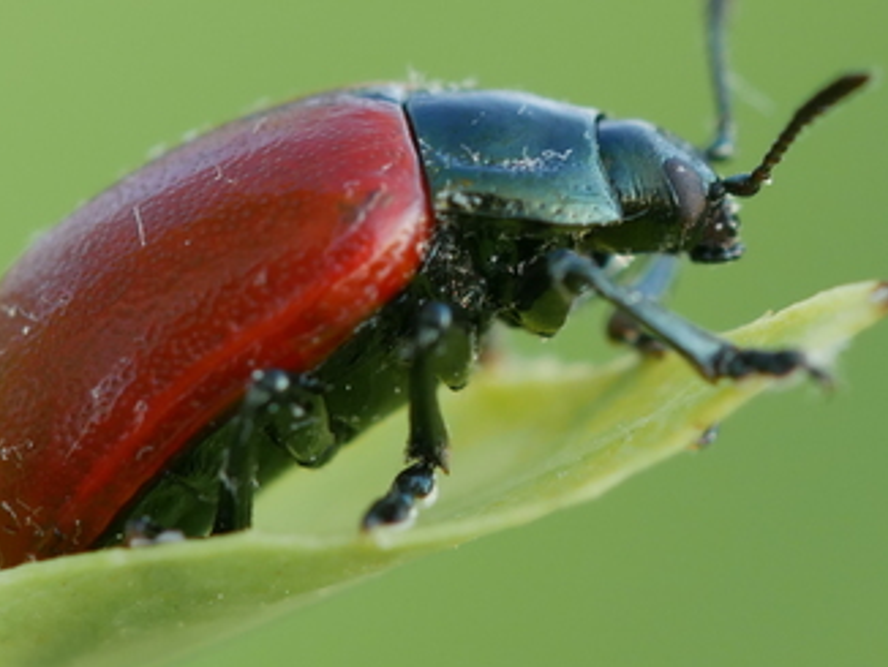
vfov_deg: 1.9
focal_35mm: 785
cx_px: 616
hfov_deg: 2.5
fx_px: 20152
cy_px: 152
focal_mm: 150
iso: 400
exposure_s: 1/30
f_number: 5.6
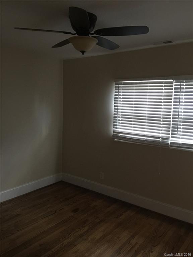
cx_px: 96
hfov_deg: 48.2
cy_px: 128
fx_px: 216
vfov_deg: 61.7
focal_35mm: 29
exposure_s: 1/10
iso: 125
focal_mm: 4.15
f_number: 2.2
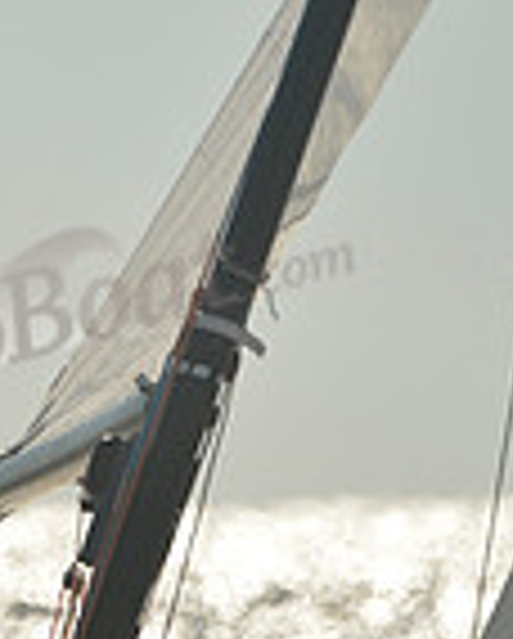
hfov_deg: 1.0
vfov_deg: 1.3
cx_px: -508
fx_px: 28975
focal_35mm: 1530
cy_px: 619
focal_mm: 400
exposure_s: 1/2000
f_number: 5.6
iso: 200
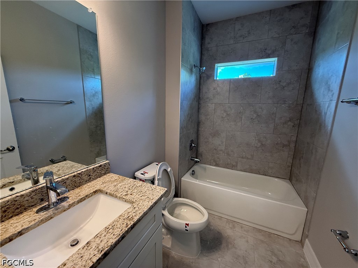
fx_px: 145
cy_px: 134
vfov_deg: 85.7
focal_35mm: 14
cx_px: 179
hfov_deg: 102.1
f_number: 2.2
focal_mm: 2.22
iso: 250
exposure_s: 1/120
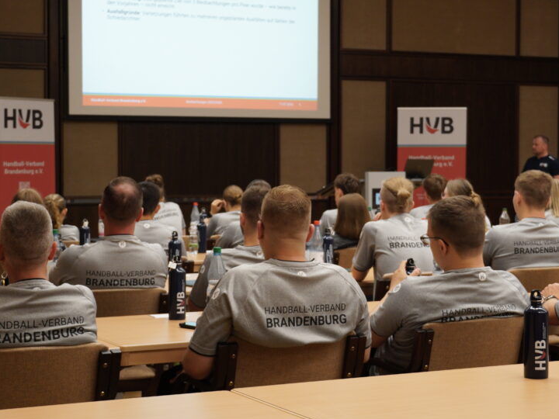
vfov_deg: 18.9
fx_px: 1260
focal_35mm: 78
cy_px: 196
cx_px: 272
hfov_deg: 25.0
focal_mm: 38
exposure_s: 1/200
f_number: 5
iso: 3200
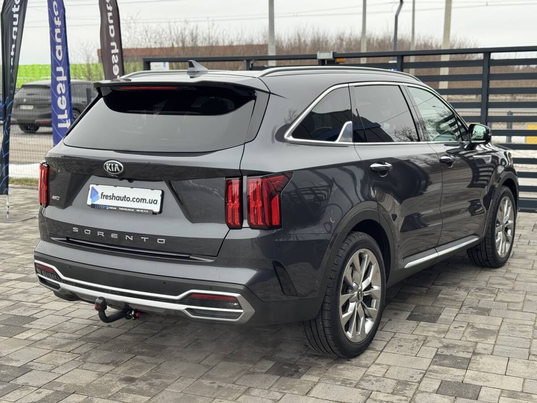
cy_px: 202
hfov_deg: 39.7
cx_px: 268
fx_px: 745
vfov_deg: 30.3
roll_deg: +0.6
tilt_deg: -9.4
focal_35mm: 48
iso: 64
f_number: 1.78
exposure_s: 1/284
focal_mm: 6.76
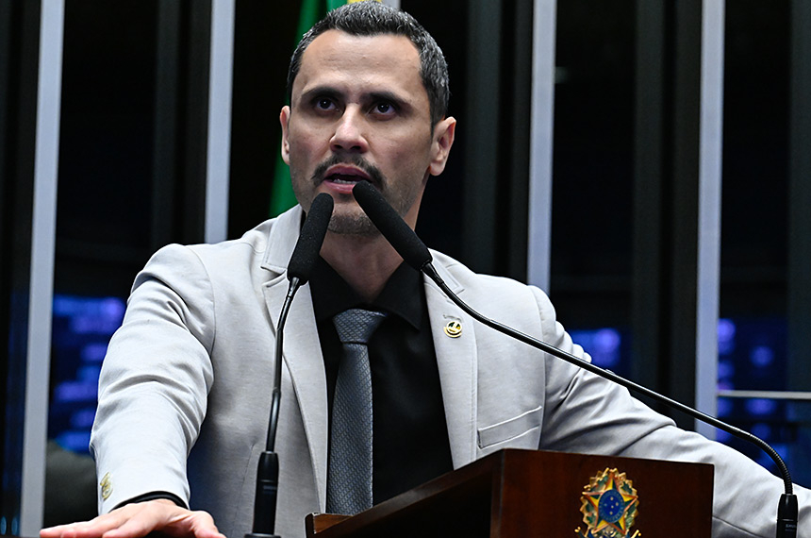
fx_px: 2811
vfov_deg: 10.9
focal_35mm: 125
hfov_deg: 16.4
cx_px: 406
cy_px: 269
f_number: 6.3
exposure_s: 1/125
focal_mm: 125
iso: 6400
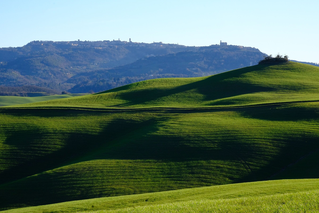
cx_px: 160
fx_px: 895
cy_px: 106
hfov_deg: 20.2
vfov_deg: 13.6
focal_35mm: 101
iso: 800
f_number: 22
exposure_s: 1/100
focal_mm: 67.1
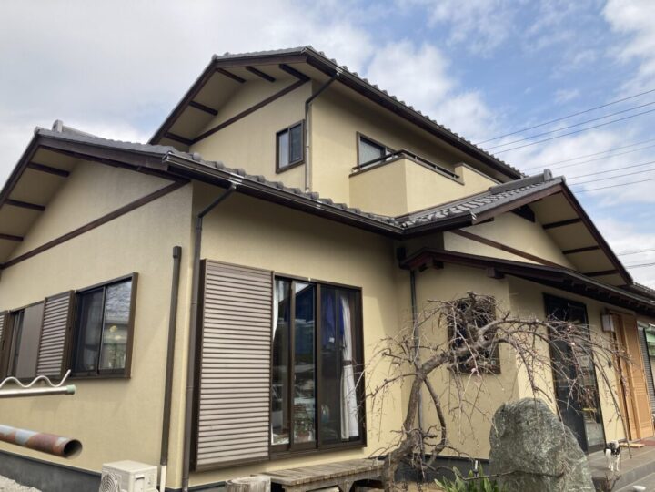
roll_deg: -0.5
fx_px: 530
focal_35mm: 28
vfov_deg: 49.7
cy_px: 246
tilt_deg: +16.1
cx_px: 328
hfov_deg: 63.4
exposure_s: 1/1372
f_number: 1.8
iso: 20
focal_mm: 3.99
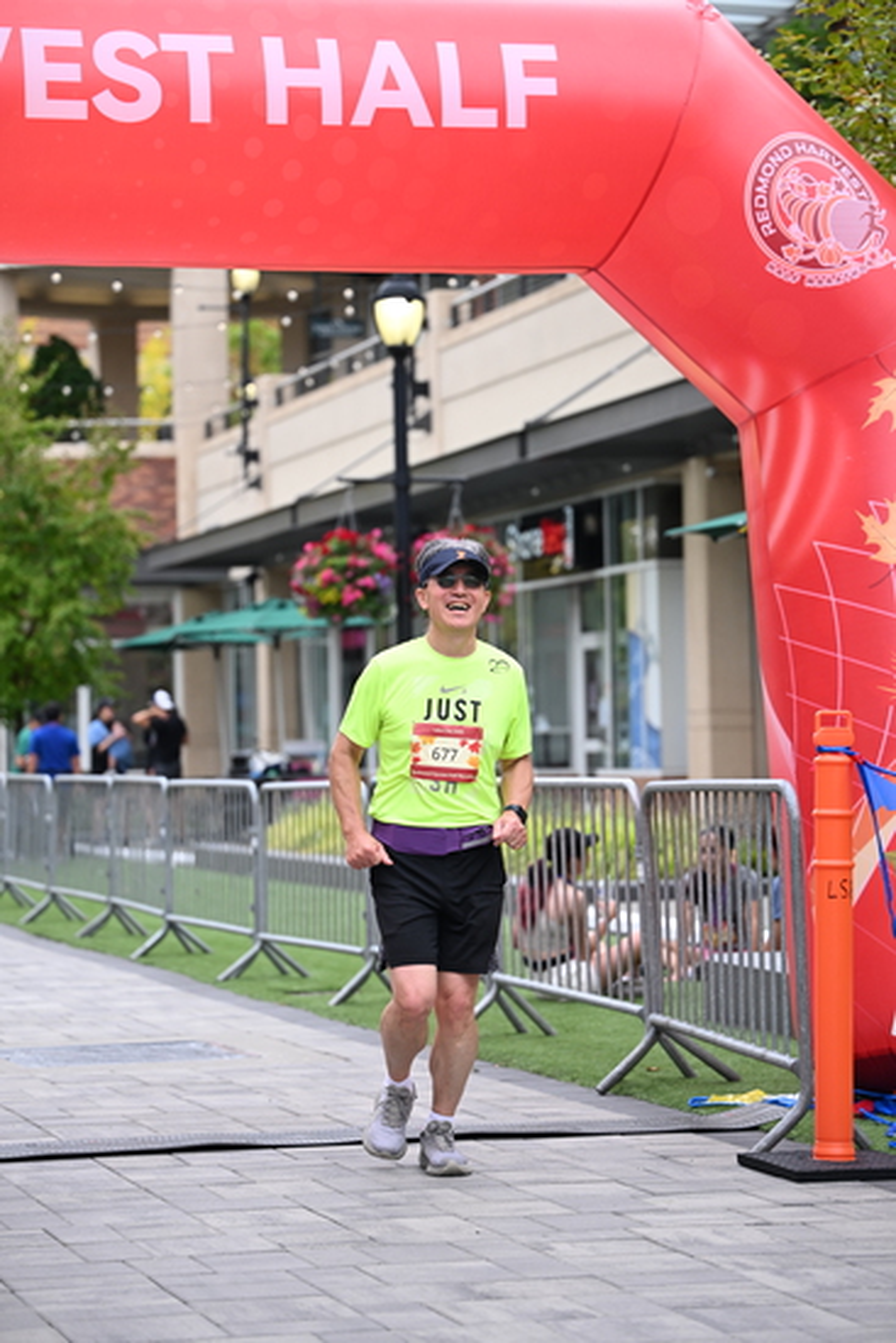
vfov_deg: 22.9
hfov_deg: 15.4
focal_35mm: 89
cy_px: 672
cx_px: 448
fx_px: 3320
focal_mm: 89
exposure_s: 1/2000
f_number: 2.8
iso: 640
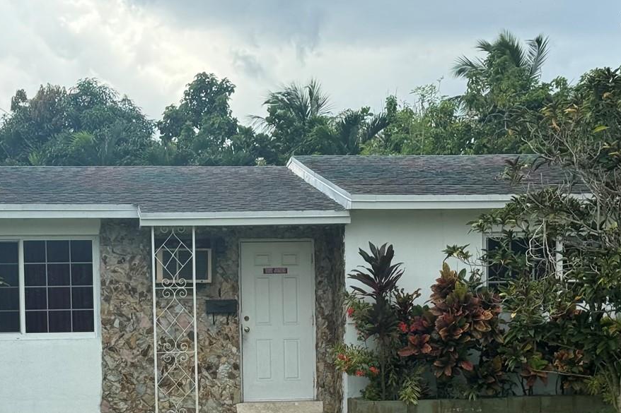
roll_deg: +1.4
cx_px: 255
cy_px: 366
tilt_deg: -2.2
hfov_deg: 22.4
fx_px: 1569
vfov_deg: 14.9
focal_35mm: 91
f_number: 1.78
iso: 64
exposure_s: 1/1152
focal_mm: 6.76
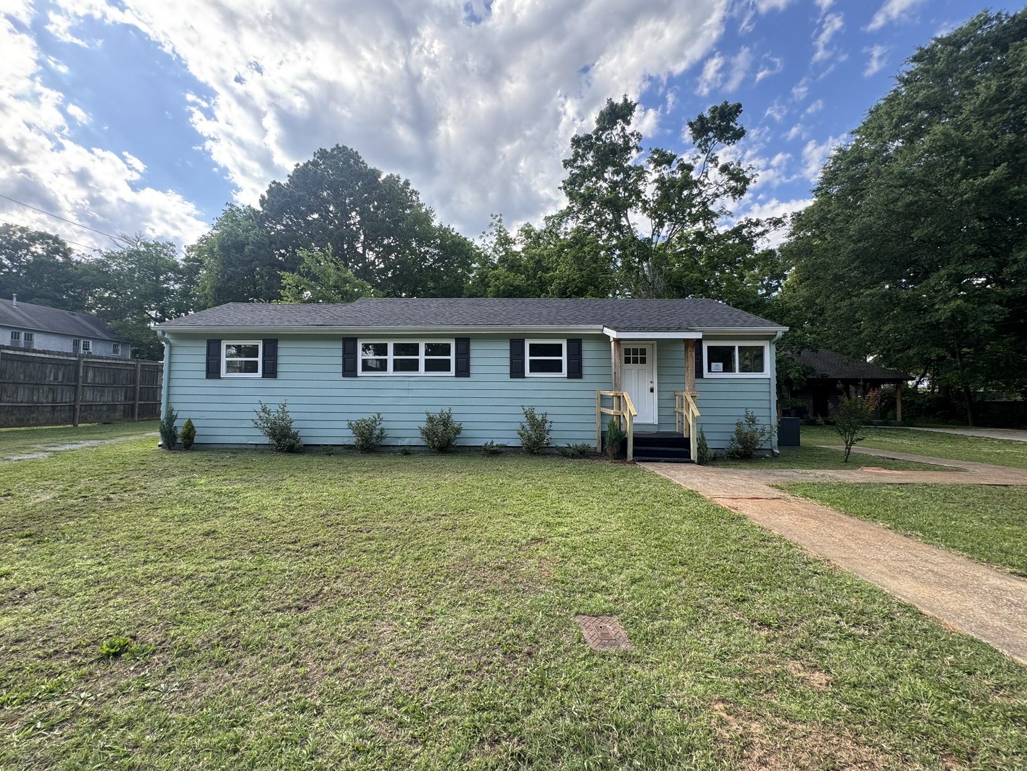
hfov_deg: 98.1
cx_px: 493
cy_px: 382
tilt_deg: +1.8
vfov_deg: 81.8
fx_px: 445
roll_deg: -1.1
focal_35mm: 15
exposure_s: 1/321
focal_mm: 2.22
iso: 40
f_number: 2.2
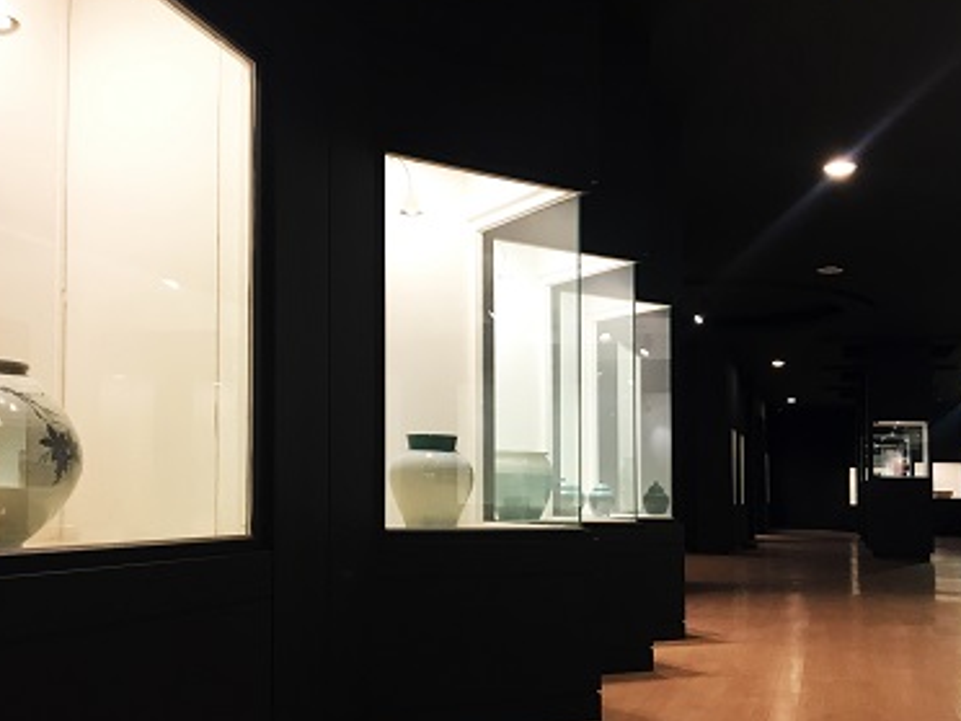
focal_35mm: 39
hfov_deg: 47.4
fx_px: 1083
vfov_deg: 36.8
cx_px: 610
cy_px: 363
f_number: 2.2
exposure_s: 1/30
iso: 64
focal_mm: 4.15
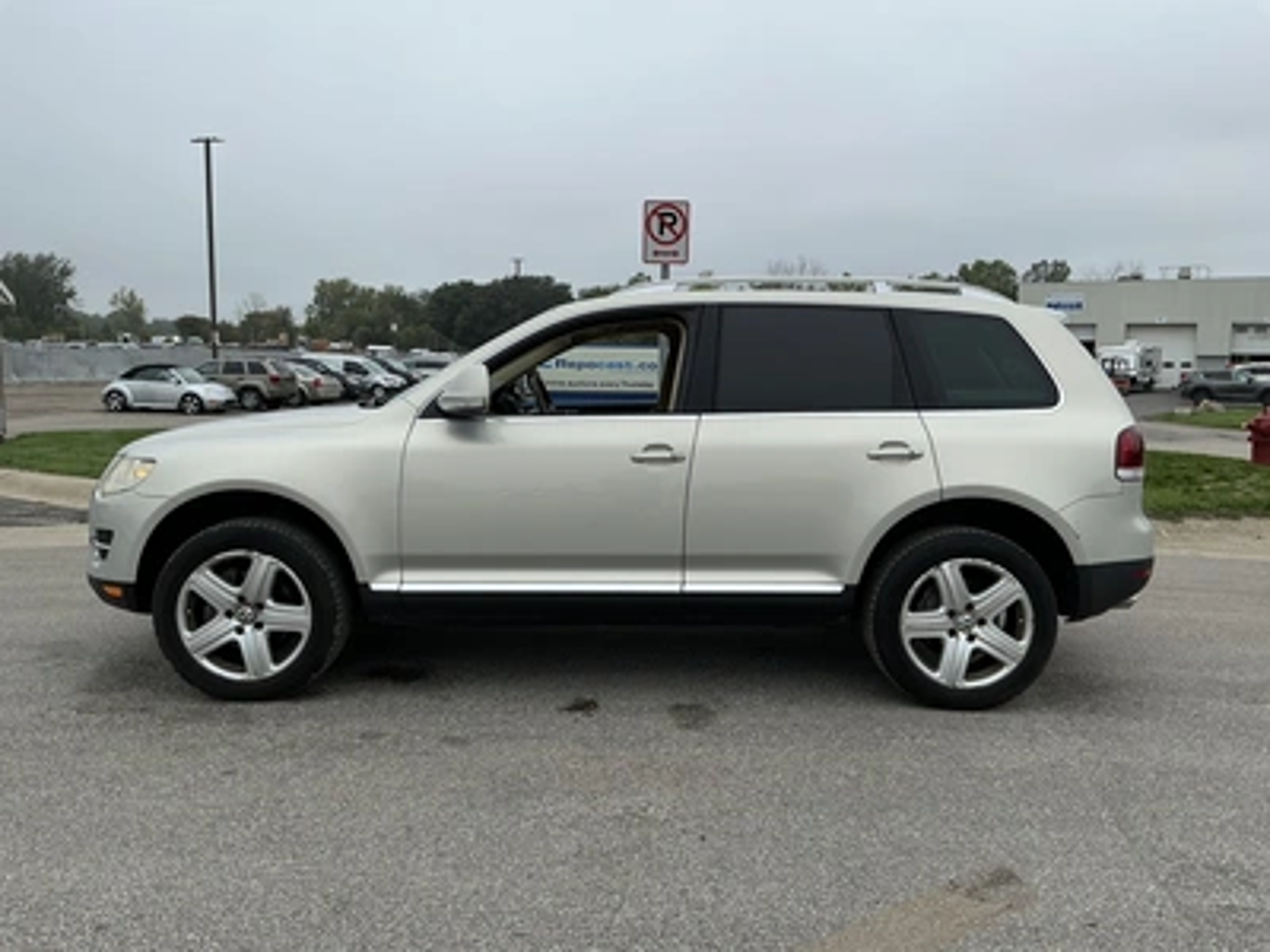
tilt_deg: -4.0
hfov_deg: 63.4
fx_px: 1027
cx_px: 635
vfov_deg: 49.7
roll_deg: +0.9
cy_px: 476
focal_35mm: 28
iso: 25
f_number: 1.8
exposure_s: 1/635
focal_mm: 3
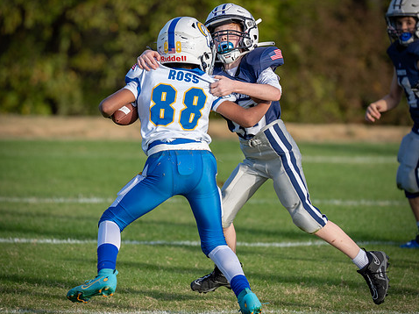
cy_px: 150
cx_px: 191
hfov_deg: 5.2
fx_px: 4597
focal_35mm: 380
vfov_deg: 3.9
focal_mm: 200
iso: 160
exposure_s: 1/1250
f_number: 2.8
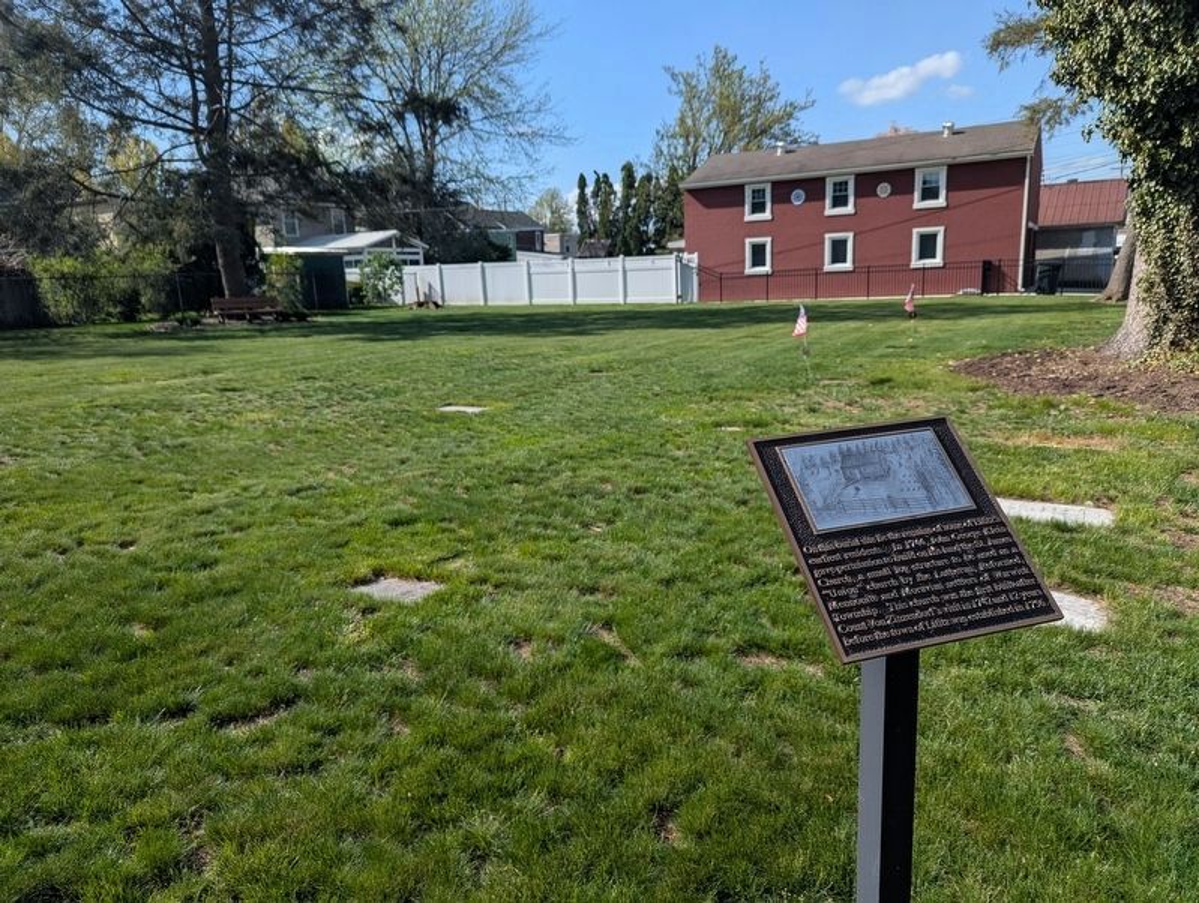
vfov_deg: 57.0
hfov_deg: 71.5
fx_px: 833
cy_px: 452
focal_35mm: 24
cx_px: 600
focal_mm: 6.81
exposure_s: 1/1715
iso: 45
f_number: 1.85
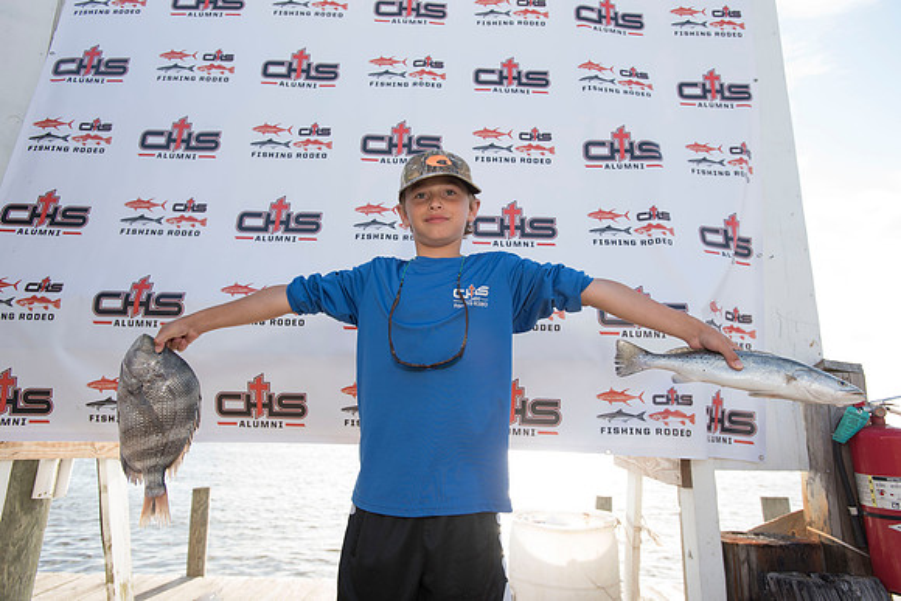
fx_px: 551
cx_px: 450
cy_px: 300
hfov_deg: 78.6
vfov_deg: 57.3
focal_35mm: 22
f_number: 4.5
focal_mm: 22
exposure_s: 1/400
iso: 250
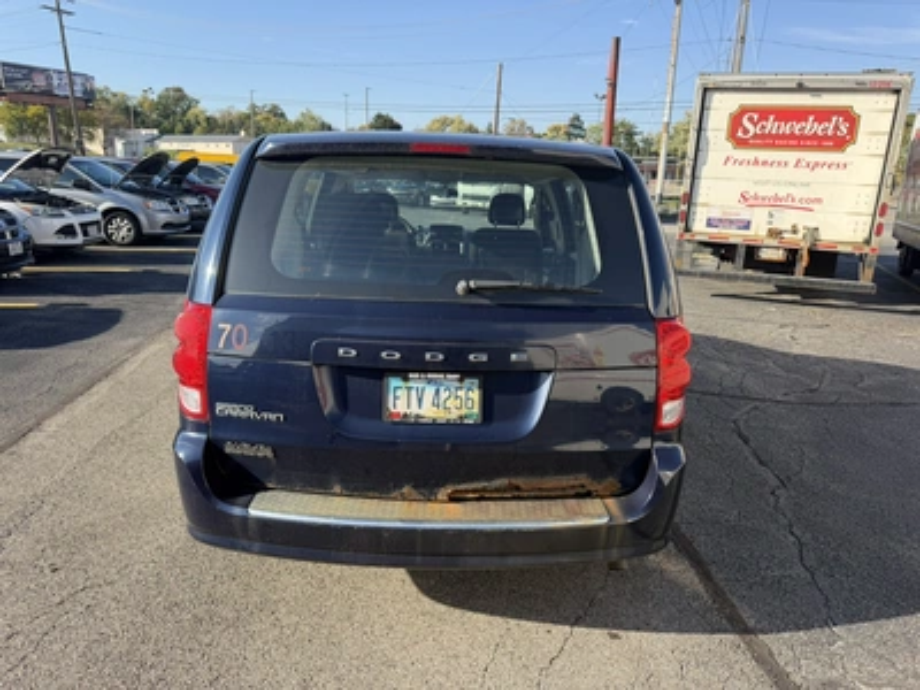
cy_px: 345
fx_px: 638
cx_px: 460
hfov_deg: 71.6
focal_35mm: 24
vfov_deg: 56.8
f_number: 1.78
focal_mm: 6.76
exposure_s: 1/2110
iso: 100
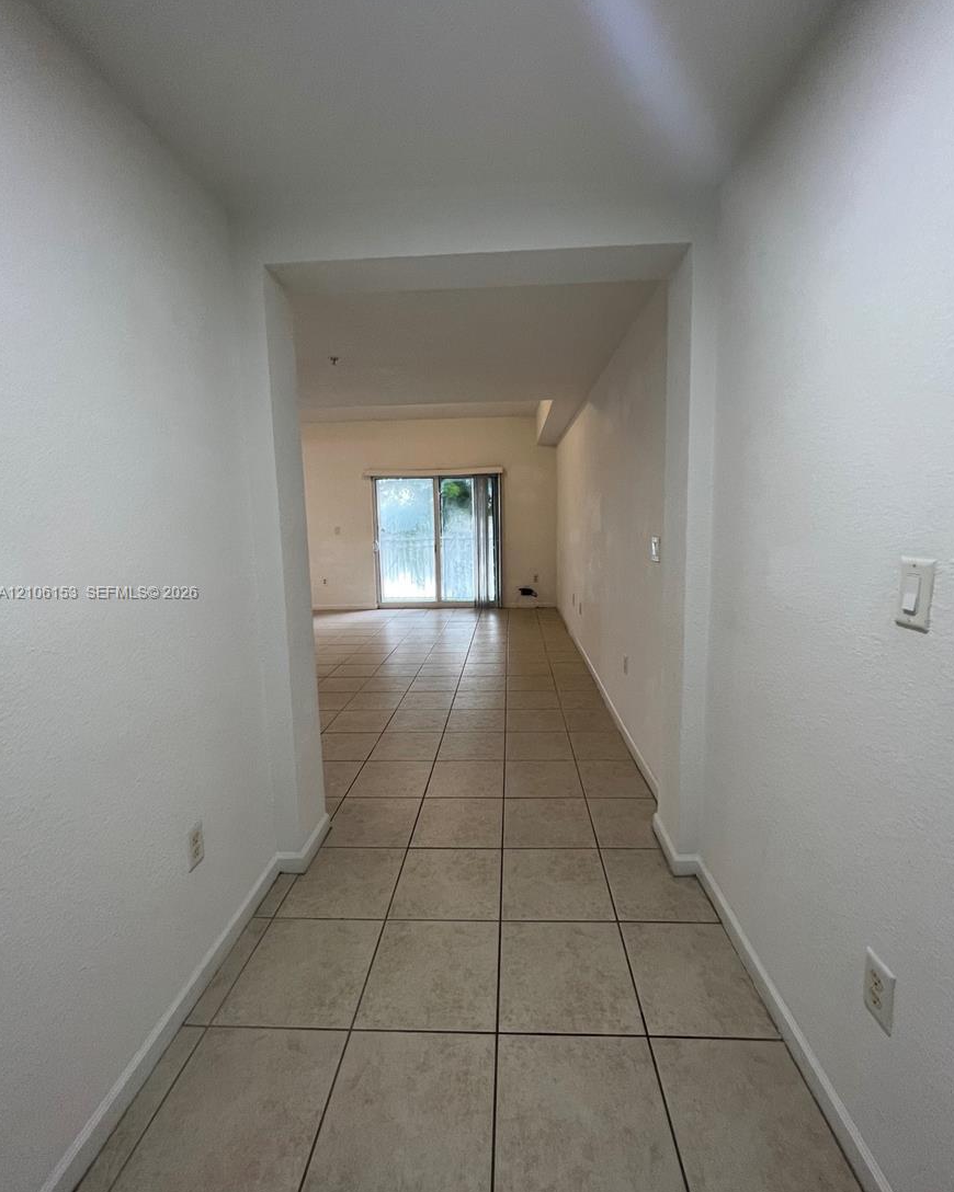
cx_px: 488
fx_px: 494
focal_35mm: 14
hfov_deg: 88.0
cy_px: 594
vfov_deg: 100.7
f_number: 1.8
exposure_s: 1/60
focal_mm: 1.57
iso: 160
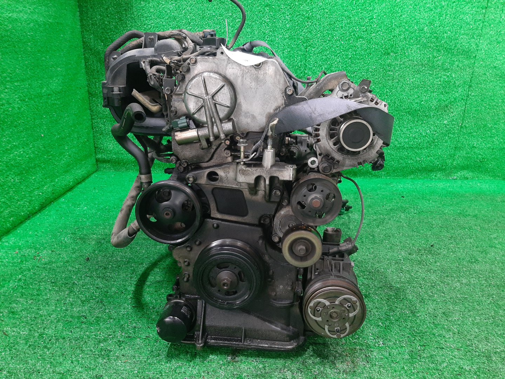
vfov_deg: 53.1
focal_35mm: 26
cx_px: 252
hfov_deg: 67.3
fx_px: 379
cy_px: 190
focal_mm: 3.93
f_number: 1.7
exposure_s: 1/50
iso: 210
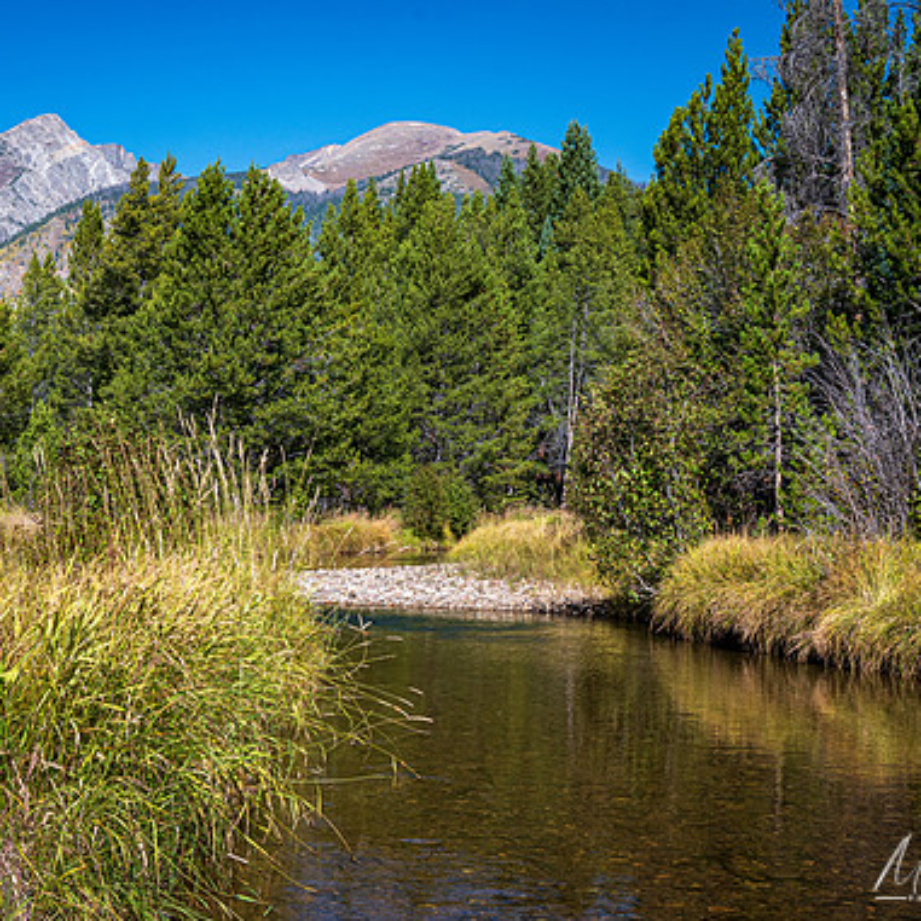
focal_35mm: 64
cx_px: 363
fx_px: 1926
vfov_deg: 26.9
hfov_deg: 26.8
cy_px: 456
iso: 200
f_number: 13
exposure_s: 1/100
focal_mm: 33
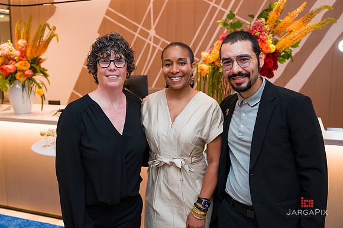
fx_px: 343
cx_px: 166
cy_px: 111
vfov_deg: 36.8
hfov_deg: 53.1
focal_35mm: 36
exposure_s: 1/160
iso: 800
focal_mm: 34
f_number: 3.2
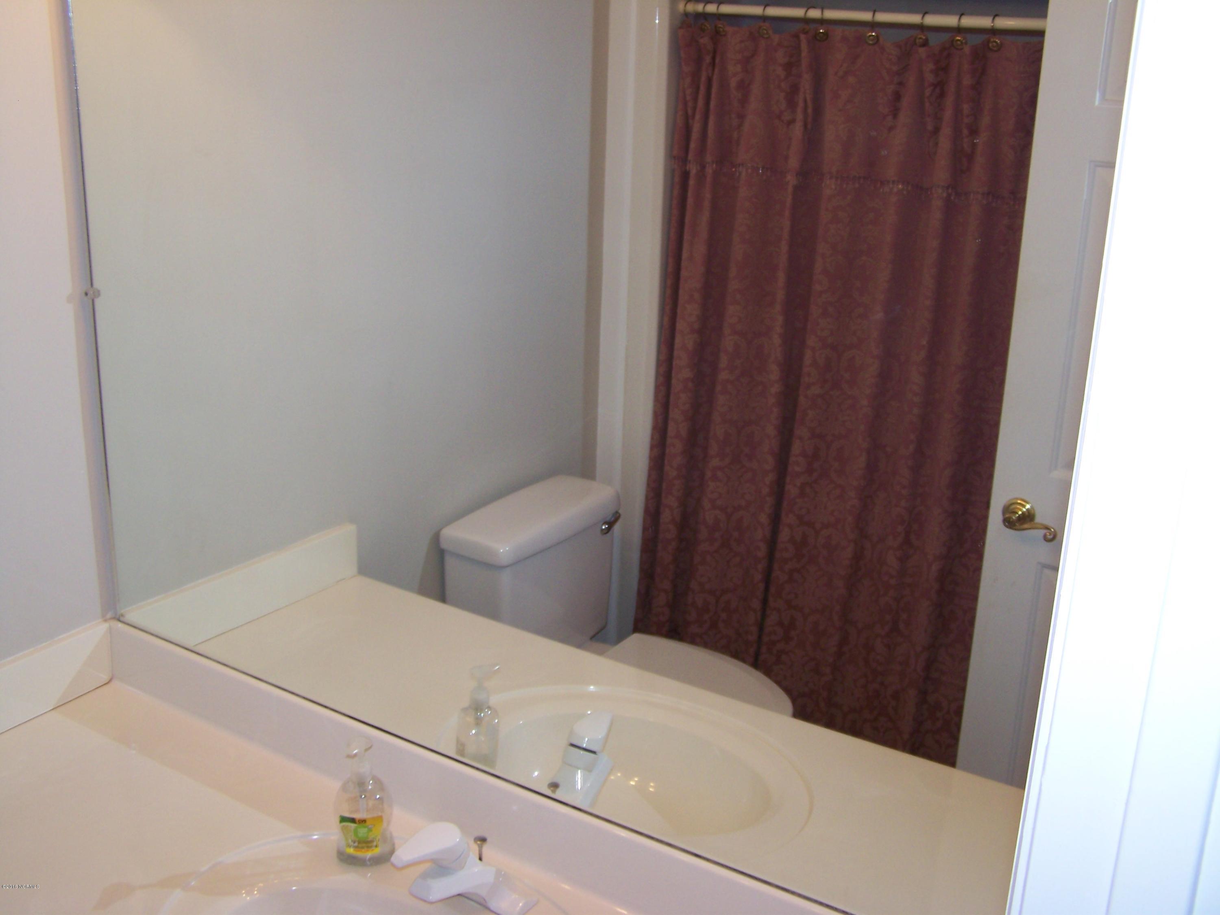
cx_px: 610
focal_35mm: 38
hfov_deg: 49.0
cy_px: 458
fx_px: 1339
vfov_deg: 37.7
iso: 80
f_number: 2.8
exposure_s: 1/60
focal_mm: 6.3
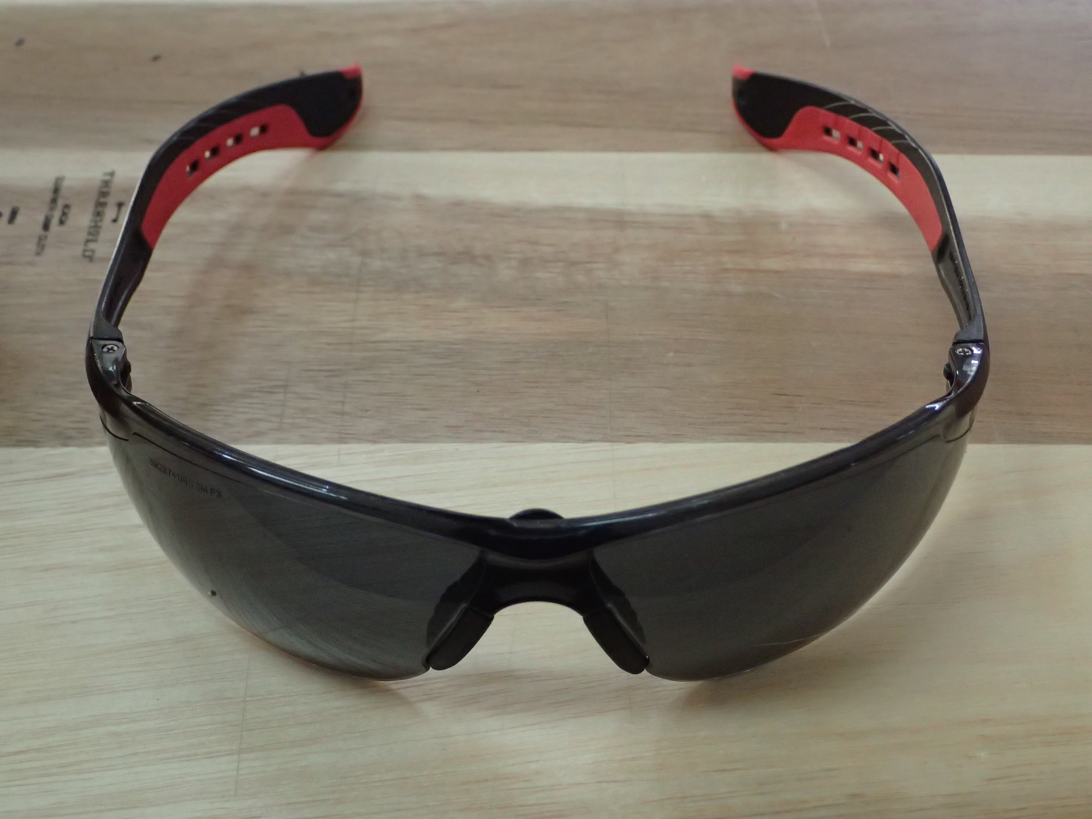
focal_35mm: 53
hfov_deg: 36.2
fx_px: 1672
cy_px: 410
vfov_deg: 27.5
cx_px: 546
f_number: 3.4
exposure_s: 1/50
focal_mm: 9.61
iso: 800
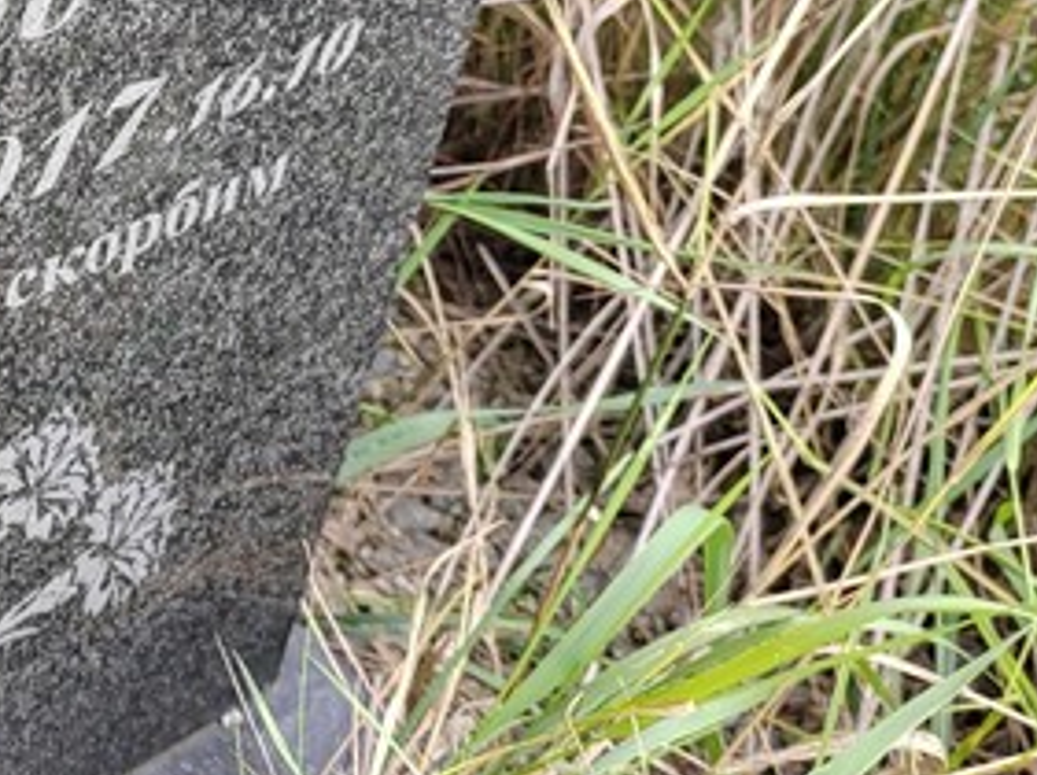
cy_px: 188
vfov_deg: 19.0
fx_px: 2304
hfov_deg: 23.1
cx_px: -232
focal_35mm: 77
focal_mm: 5.52
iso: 100
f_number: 1.9
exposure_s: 1/130
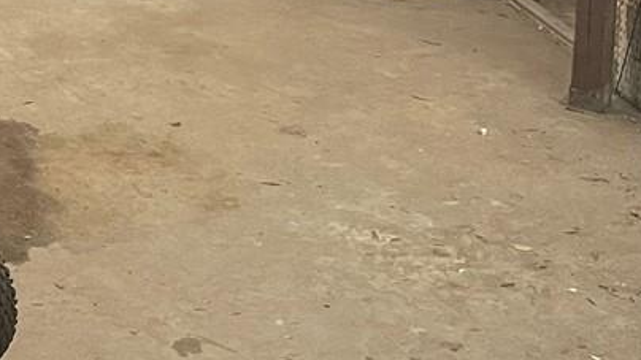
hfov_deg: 19.4
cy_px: -360
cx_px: 51
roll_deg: -3.2
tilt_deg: -6.1
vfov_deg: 10.3
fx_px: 1835
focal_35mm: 108
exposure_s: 1/59
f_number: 1.6
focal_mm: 5.1
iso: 200
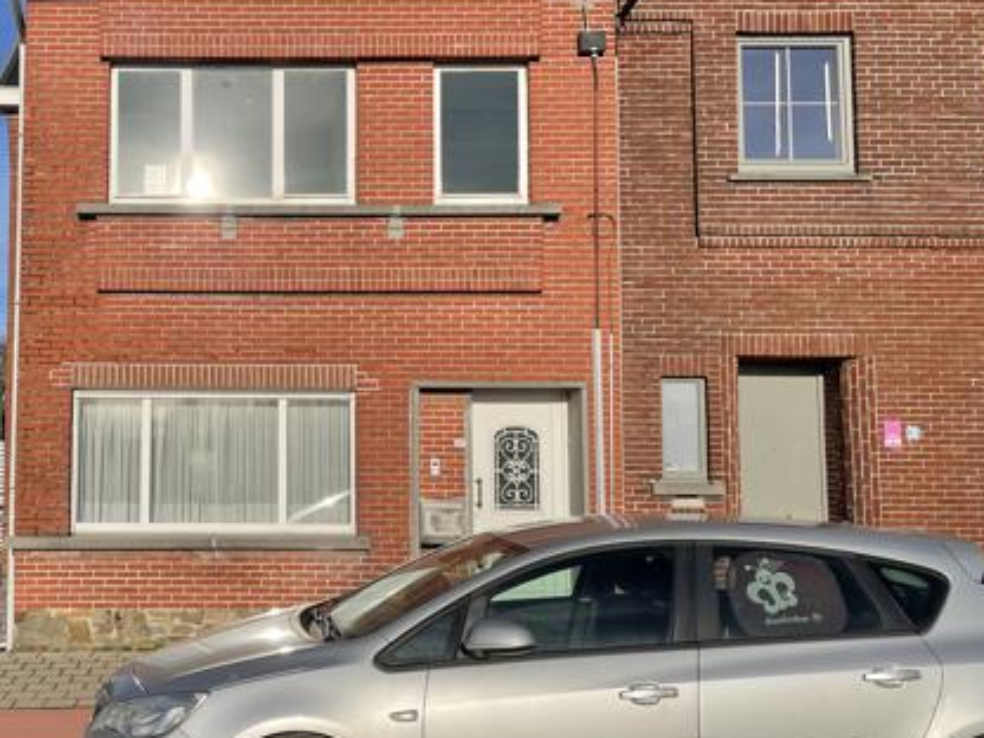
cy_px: 352
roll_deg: -0.1
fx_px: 1137
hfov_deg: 45.2
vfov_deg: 36.0
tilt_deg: +6.0
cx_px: 246
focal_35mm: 40
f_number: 1.6
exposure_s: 1/5291
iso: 32
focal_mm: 4.2
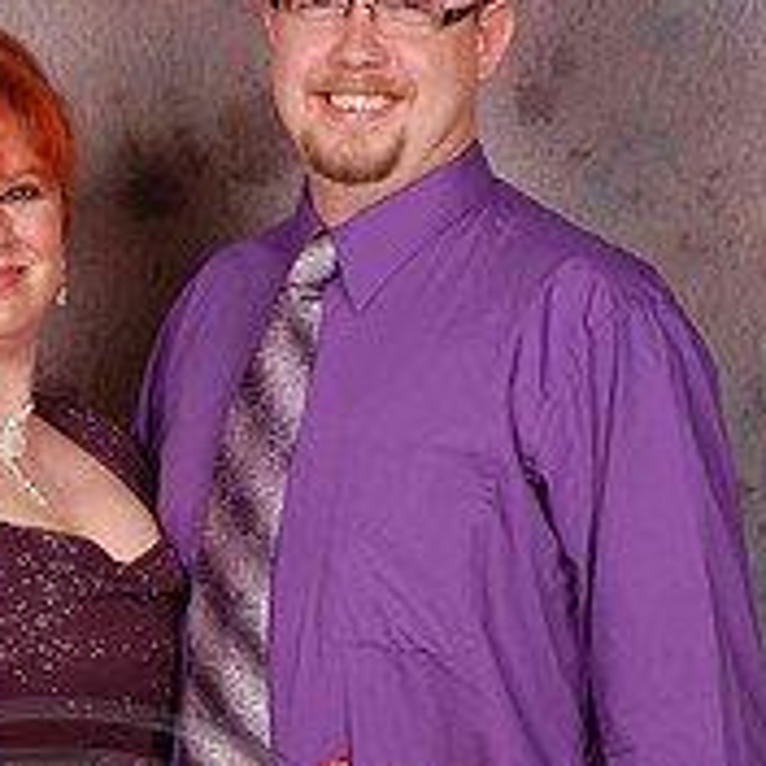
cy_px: 557
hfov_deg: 13.4
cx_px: 237
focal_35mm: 130
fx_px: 3255
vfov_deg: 13.4
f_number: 10
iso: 200
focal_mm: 40
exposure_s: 1/125
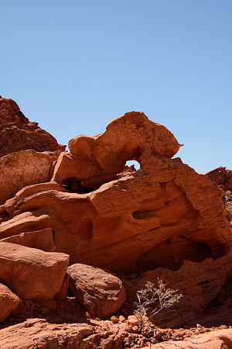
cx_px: 116
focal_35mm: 48
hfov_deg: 28.1
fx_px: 464
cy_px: 174
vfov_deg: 41.1
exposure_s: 1/80
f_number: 8
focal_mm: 32
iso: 100
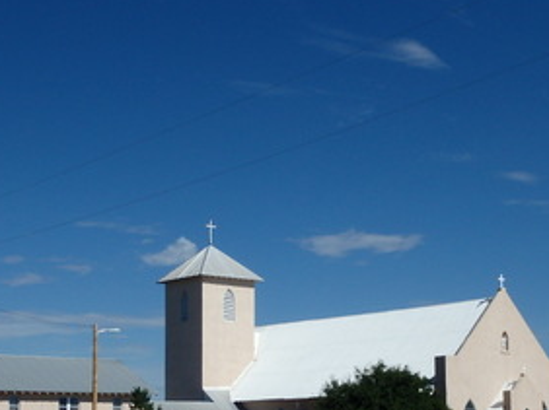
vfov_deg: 20.5
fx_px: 1125
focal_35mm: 71
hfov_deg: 27.4
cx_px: 304
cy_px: 306
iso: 125
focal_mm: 7.3
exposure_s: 1/200
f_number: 13
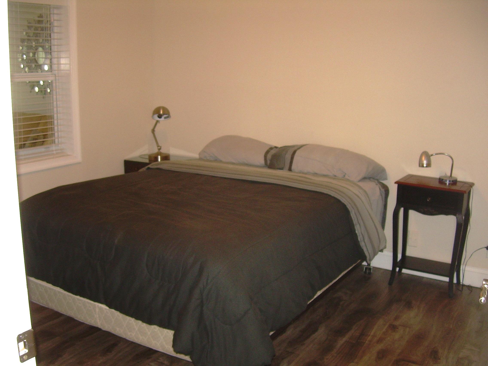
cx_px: 244
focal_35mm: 38
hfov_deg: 49.0
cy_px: 183
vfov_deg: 37.7
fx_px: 536
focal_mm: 6.3
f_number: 2.8
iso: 50
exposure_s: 1/60
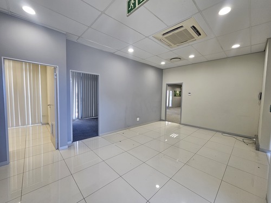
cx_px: 136
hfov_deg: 106.2
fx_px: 102
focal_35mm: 13
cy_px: 102
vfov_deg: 89.9
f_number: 2.2
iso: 80
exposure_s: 1/50
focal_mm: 2.2
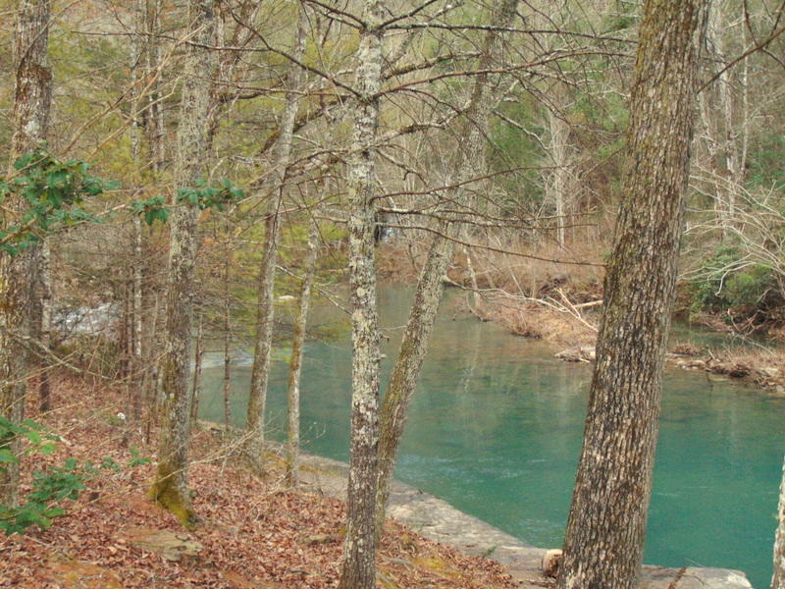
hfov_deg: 38.2
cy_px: 294
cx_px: 392
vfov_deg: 29.1
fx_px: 1134
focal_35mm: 50
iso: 200
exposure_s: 1/60
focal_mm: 9
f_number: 3.5
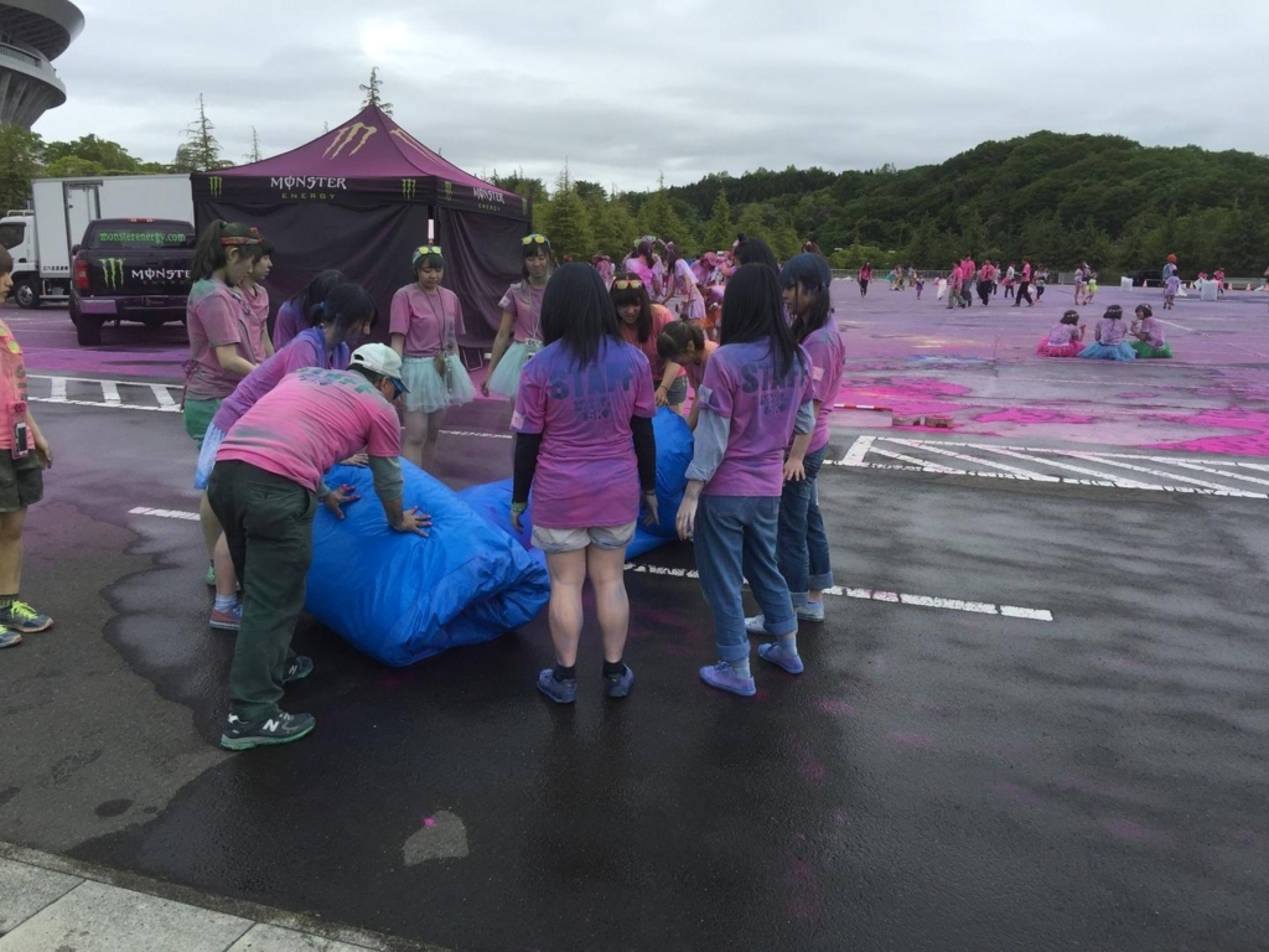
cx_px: 634
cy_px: 476
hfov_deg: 61.7
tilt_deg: -11.0
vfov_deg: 48.2
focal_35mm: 29
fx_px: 1063
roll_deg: -1.2
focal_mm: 4.15
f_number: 2.2
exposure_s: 1/824
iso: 32
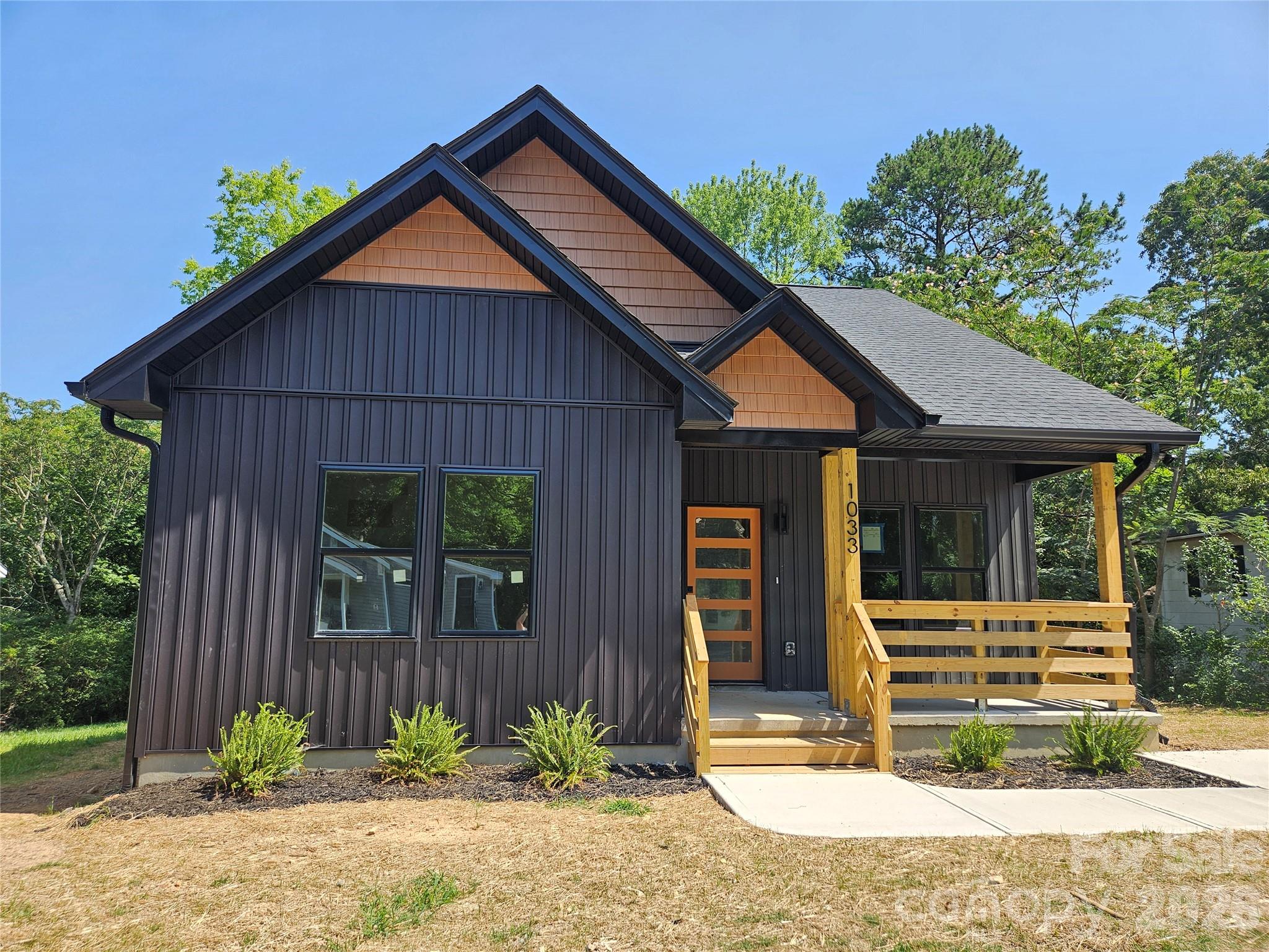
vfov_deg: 58.9
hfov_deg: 73.9
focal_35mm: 23
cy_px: 476
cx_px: 634
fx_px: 843
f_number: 1.8
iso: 25
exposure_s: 1/767
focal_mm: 5.4
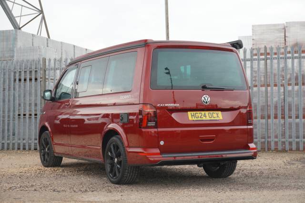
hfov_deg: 30.5
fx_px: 559
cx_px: 152
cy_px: 102
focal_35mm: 66
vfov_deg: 20.6
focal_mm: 44
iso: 800
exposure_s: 1/200
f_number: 5.6
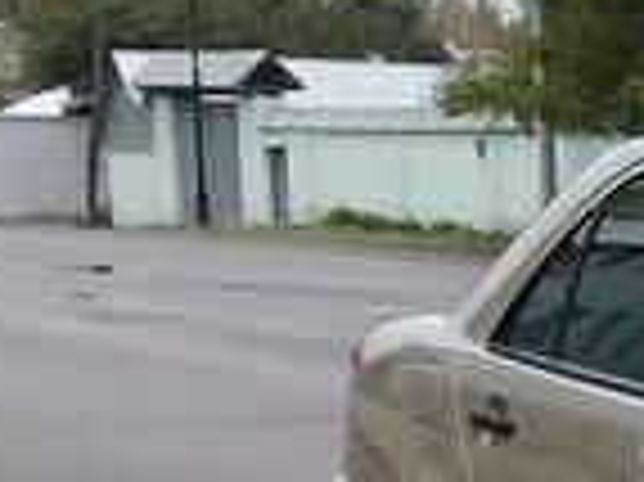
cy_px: 768
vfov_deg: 10.0
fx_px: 2658
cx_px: 1238
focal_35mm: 143
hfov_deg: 12.4
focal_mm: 3.3
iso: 50
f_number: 2.2
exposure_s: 1/198
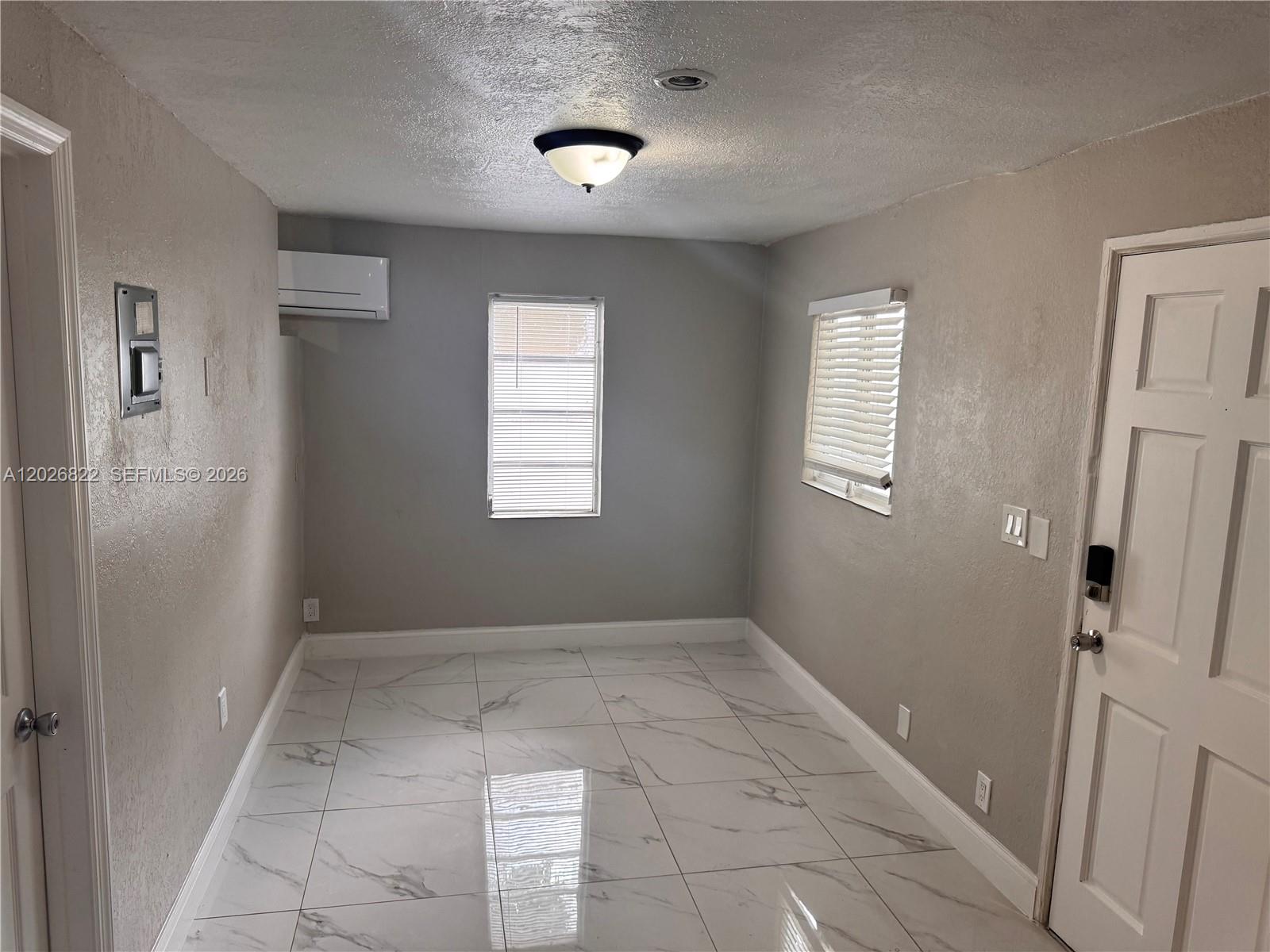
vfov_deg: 56.8
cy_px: 476
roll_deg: -2.6
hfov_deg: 71.6
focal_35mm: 24
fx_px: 881
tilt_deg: -8.3
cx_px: 635
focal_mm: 6.76
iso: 160
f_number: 1.78
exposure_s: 1/120
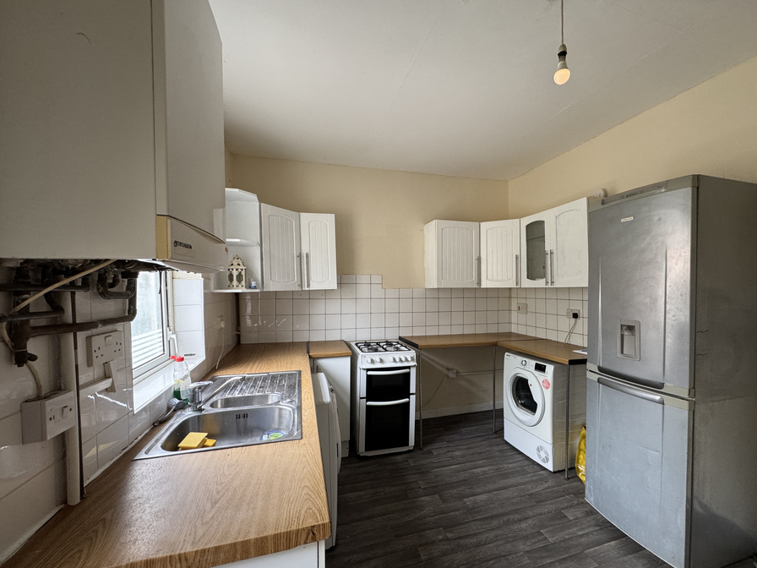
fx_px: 328
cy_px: 292
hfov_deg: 98.0
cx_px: 402
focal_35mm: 15
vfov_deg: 81.7
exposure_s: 1/99
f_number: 2.2
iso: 200
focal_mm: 2.22
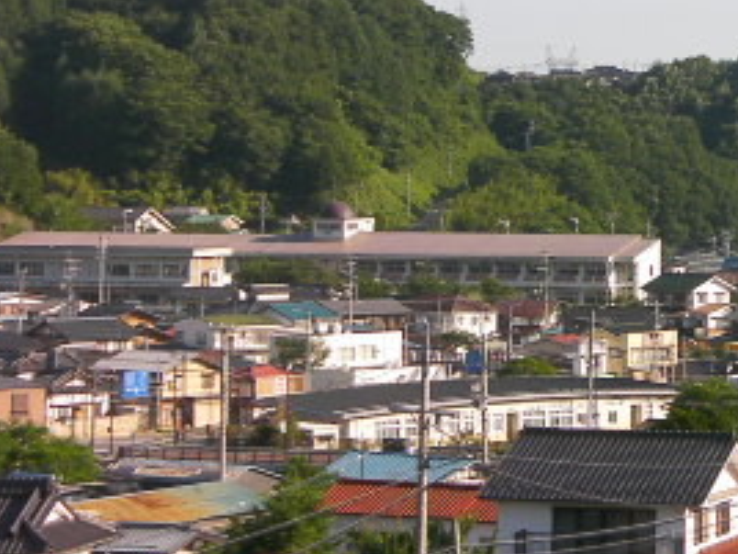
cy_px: 124
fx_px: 3560
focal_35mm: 167
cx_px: 755
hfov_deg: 11.7
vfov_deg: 8.9
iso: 50
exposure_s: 1/350
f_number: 3.7
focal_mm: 12.5
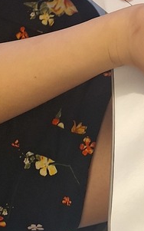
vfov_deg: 21.4
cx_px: 215
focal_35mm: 83
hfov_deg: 14.7
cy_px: -104
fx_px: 521
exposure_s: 1/120
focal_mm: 5.54
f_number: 1.8
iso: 50
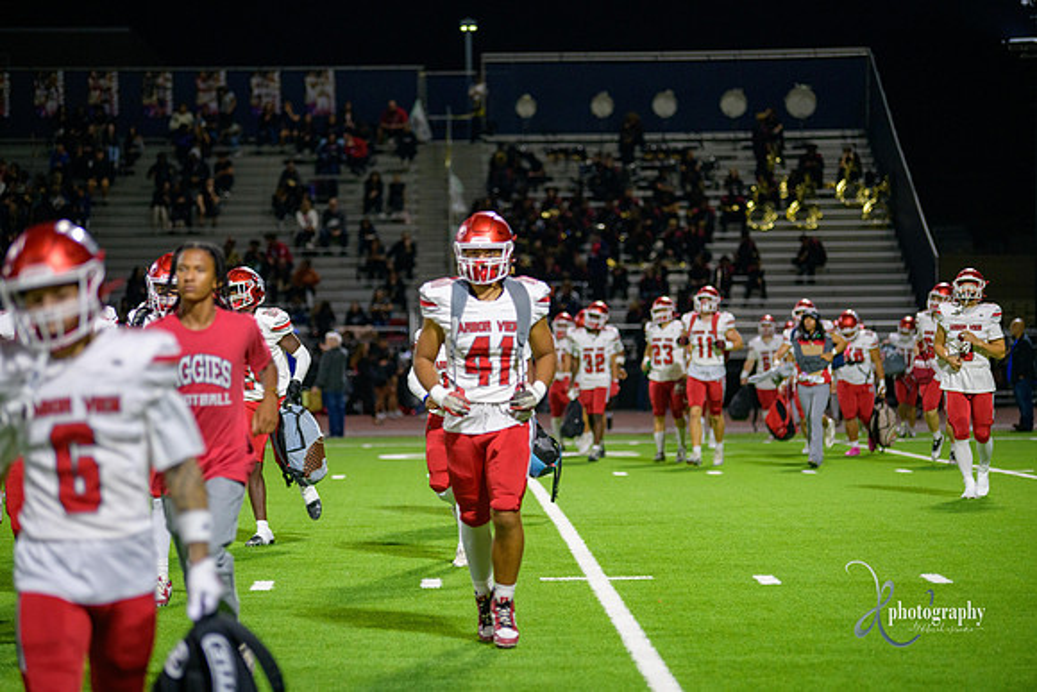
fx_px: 3889
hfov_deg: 15.2
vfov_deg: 10.2
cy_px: 346
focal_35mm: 135
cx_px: 518
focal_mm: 135
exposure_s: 1/320
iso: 2000
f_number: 2.8
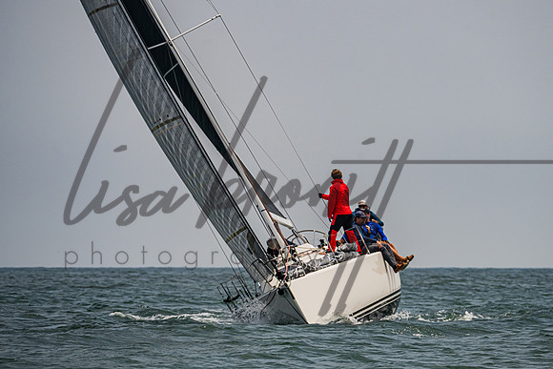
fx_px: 6344
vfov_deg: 3.3
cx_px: 327
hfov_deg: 5.0
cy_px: 172
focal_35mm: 413
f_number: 8
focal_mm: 300
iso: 500
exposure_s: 1/4000
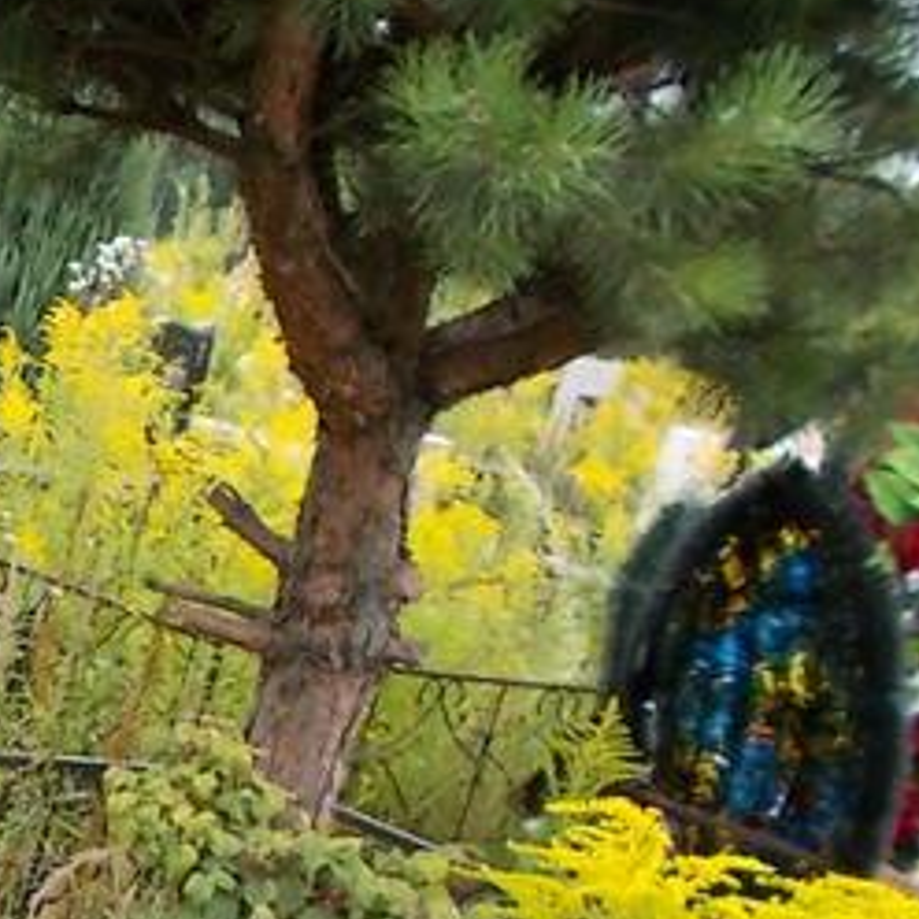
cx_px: -471
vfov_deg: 22.6
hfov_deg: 20.1
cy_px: 875
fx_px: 2223
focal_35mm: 74
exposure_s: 1/200
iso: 80
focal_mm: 4.6
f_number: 3.2
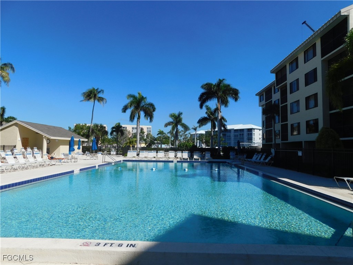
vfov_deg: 58.9
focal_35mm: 23
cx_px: 176
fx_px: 235
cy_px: 132
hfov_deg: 73.9
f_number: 6
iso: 125
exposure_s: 1/800
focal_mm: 4
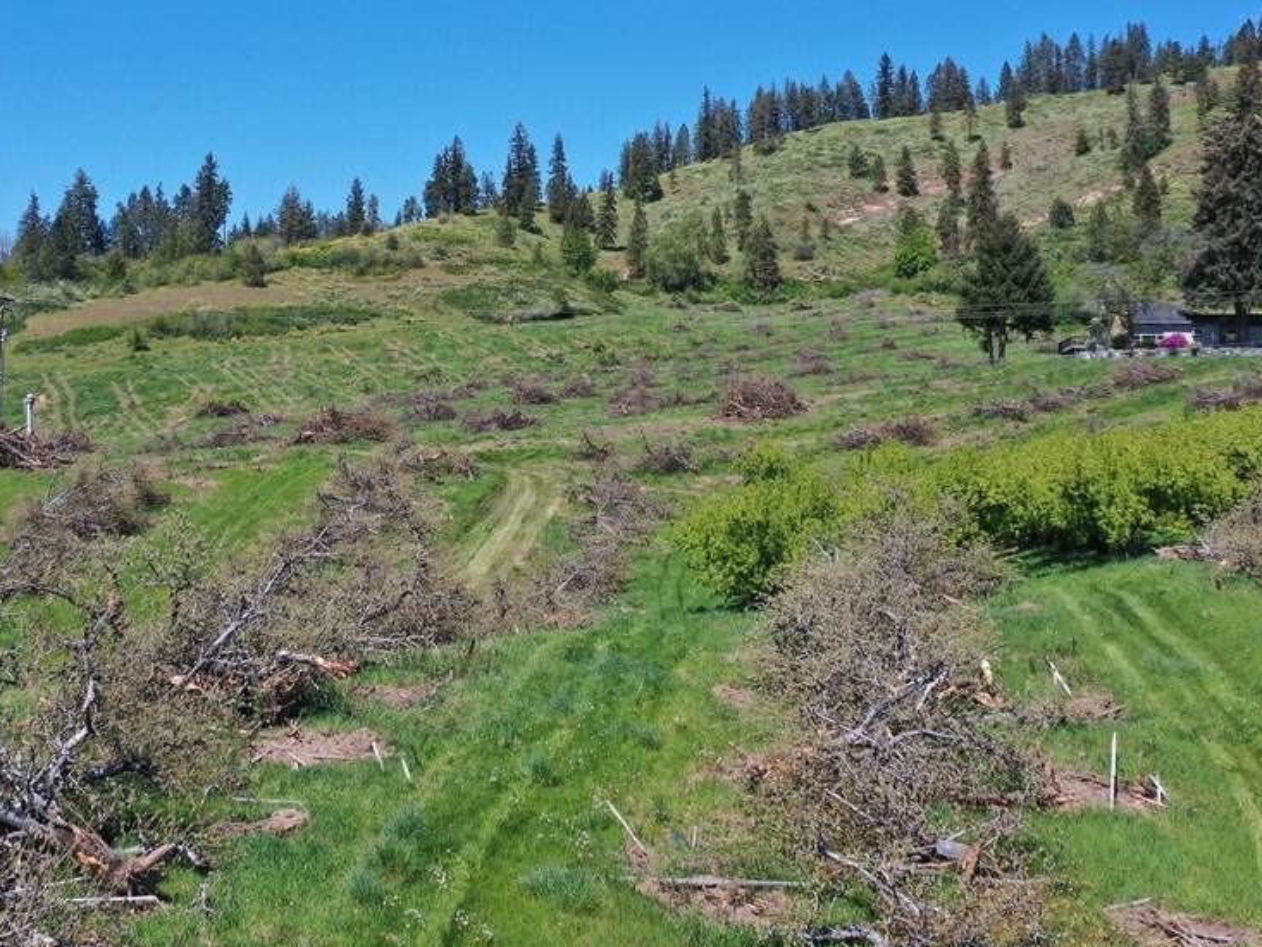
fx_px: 1714
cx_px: 591
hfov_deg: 40.4
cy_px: 349
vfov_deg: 30.7
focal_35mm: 47
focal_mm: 10.26
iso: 100
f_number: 5.6
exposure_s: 1/400
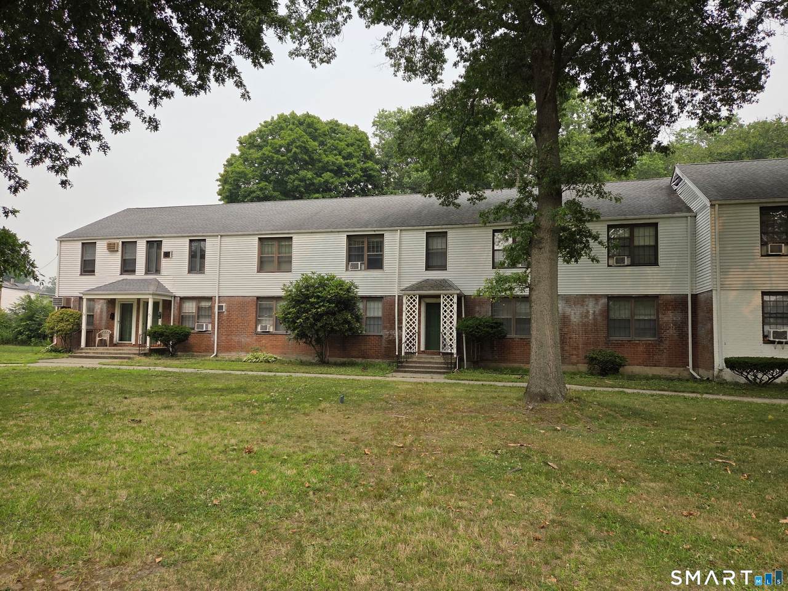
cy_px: 296
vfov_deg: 58.9
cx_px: 394
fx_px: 524
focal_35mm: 23
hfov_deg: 73.9
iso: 80
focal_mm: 5.4
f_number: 1.8
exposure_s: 1/2503
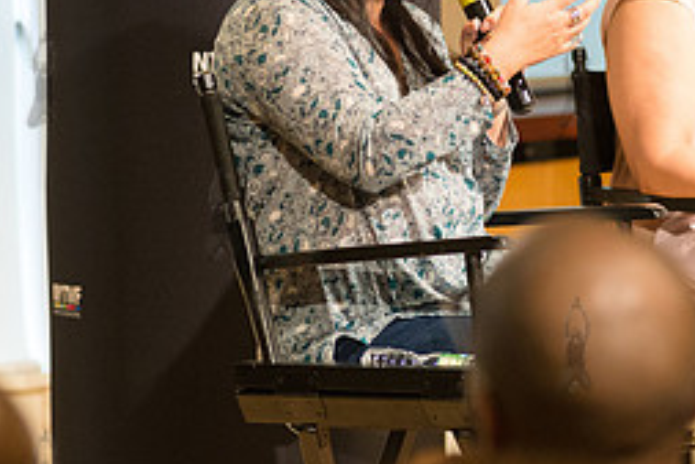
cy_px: 78
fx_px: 5312
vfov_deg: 5.0
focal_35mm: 275
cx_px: 574
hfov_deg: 7.5
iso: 2500
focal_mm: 120
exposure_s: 1/160
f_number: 4
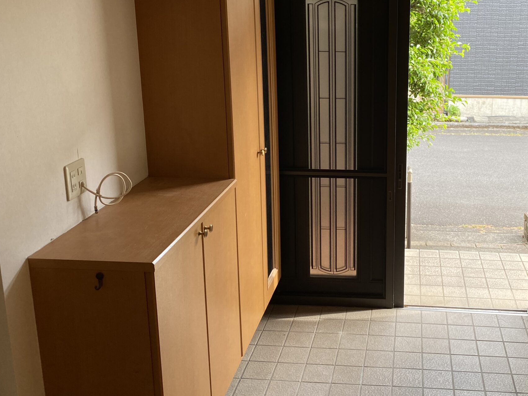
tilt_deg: -13.4
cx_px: 377
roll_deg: -0.8
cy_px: 142
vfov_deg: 36.5
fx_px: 595
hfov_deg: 46.6
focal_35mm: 39
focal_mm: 4.25
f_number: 1.8
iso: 50
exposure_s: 1/122
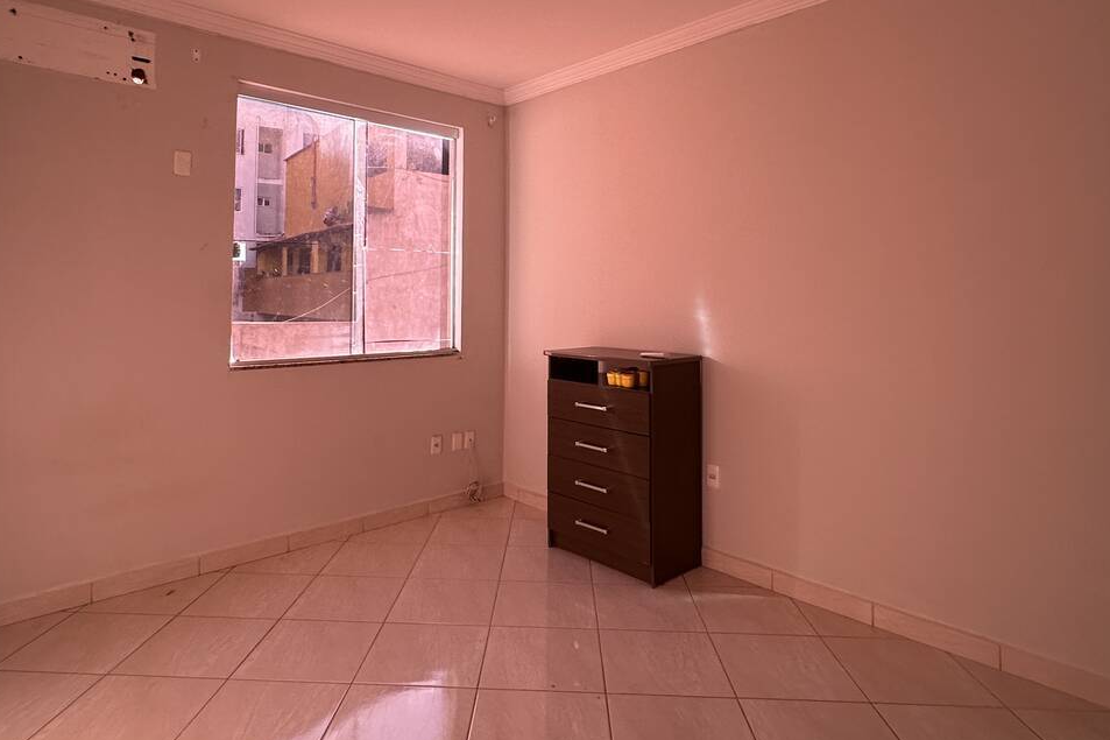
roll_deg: -0.2
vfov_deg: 56.3
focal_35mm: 22
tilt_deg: +2.8
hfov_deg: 78.5
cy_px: 266
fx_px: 678
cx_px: 525
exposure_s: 1/99
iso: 125
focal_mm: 2.22
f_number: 2.2
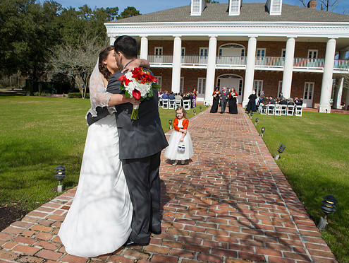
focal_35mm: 27
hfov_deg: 65.2
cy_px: 131
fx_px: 272
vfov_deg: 51.4
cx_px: 165
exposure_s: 1/250
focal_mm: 24
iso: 100
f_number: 11
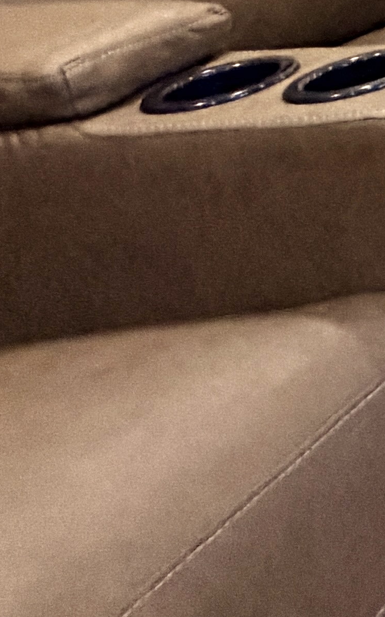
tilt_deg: -4.2
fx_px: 1192
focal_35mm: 71
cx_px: 1239
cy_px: -361
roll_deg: -0.9
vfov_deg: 22.5
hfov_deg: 10.5
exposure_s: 1/83
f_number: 2.2
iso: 320
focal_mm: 2.22
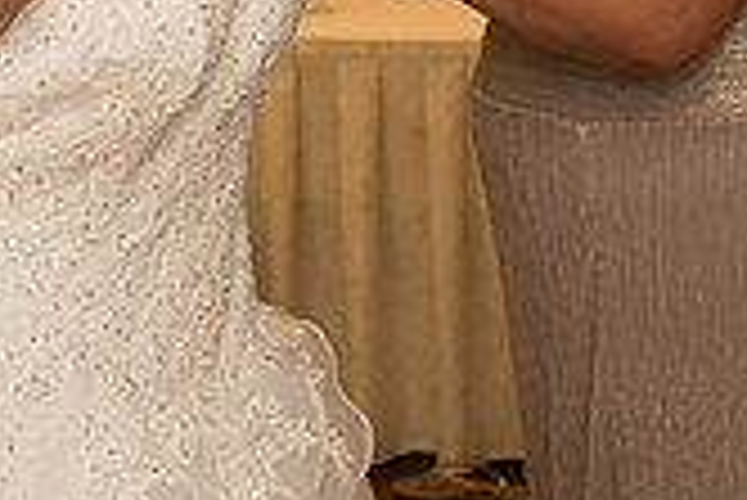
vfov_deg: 13.0
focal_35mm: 98
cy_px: -304
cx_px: 144
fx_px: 2035
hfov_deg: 20.6
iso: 800
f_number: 2.8
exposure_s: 1/640
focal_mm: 28
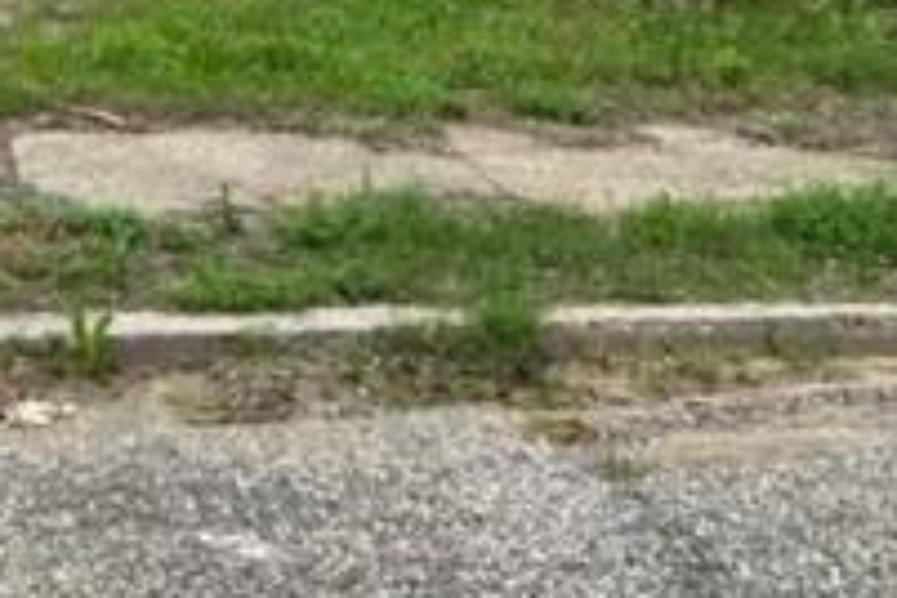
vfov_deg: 15.0
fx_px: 2143
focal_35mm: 86
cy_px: -245
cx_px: -120
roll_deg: -0.2
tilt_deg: -2.1
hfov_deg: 22.2
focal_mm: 5.7
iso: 50
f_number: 1.5
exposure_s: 1/1038
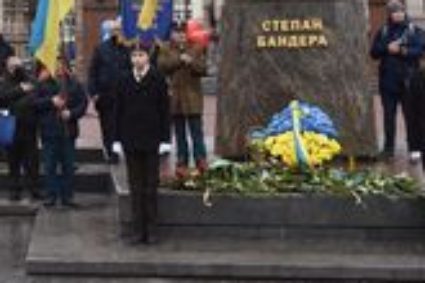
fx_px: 968
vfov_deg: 16.0
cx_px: 160
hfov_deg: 24.7
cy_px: -54
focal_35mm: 82
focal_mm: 30
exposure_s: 1/640
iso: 1000
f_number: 4.5
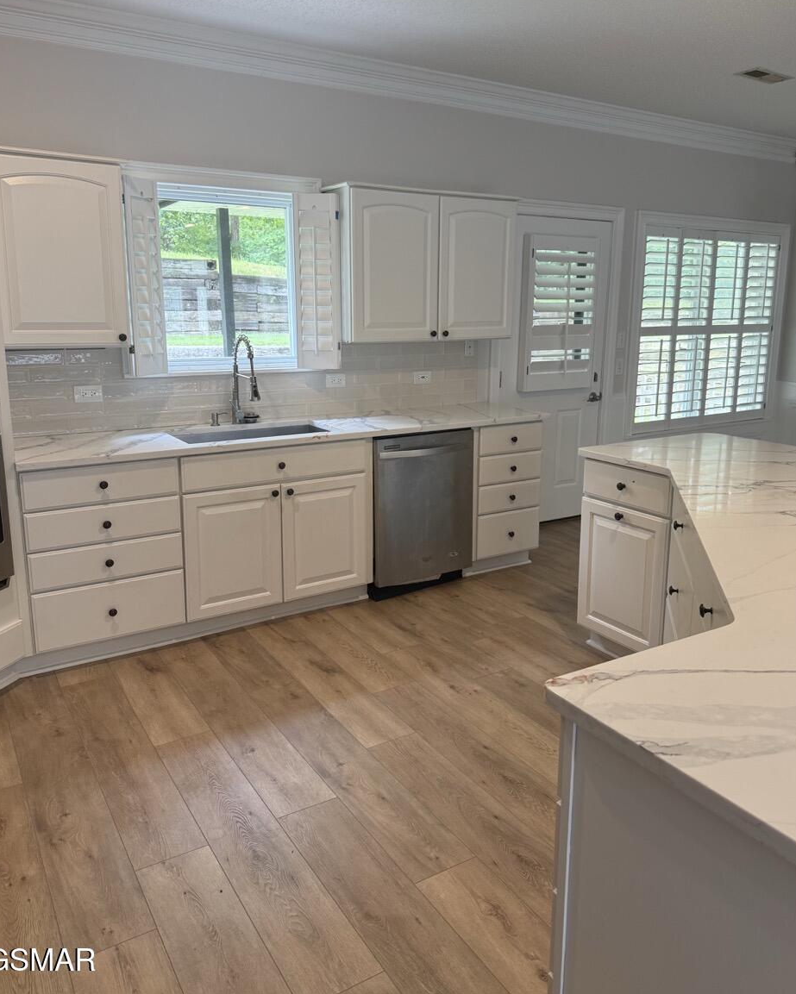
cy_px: 458
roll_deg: -0.6
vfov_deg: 65.9
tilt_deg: -10.4
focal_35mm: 26
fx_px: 765
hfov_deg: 55.0
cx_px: 395
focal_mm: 6.76
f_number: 1.78
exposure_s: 1/120
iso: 125
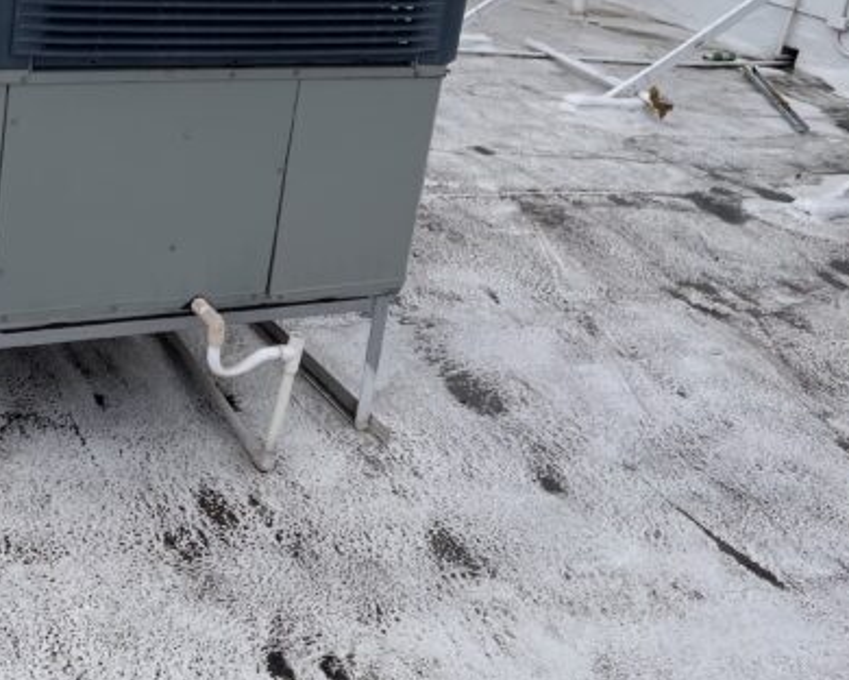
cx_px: 81
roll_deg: -4.3
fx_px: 1256
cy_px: 63
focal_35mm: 50
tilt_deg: -16.7
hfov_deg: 35.1
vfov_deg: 29.0
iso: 32
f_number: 1.6
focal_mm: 4.2
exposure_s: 1/4292
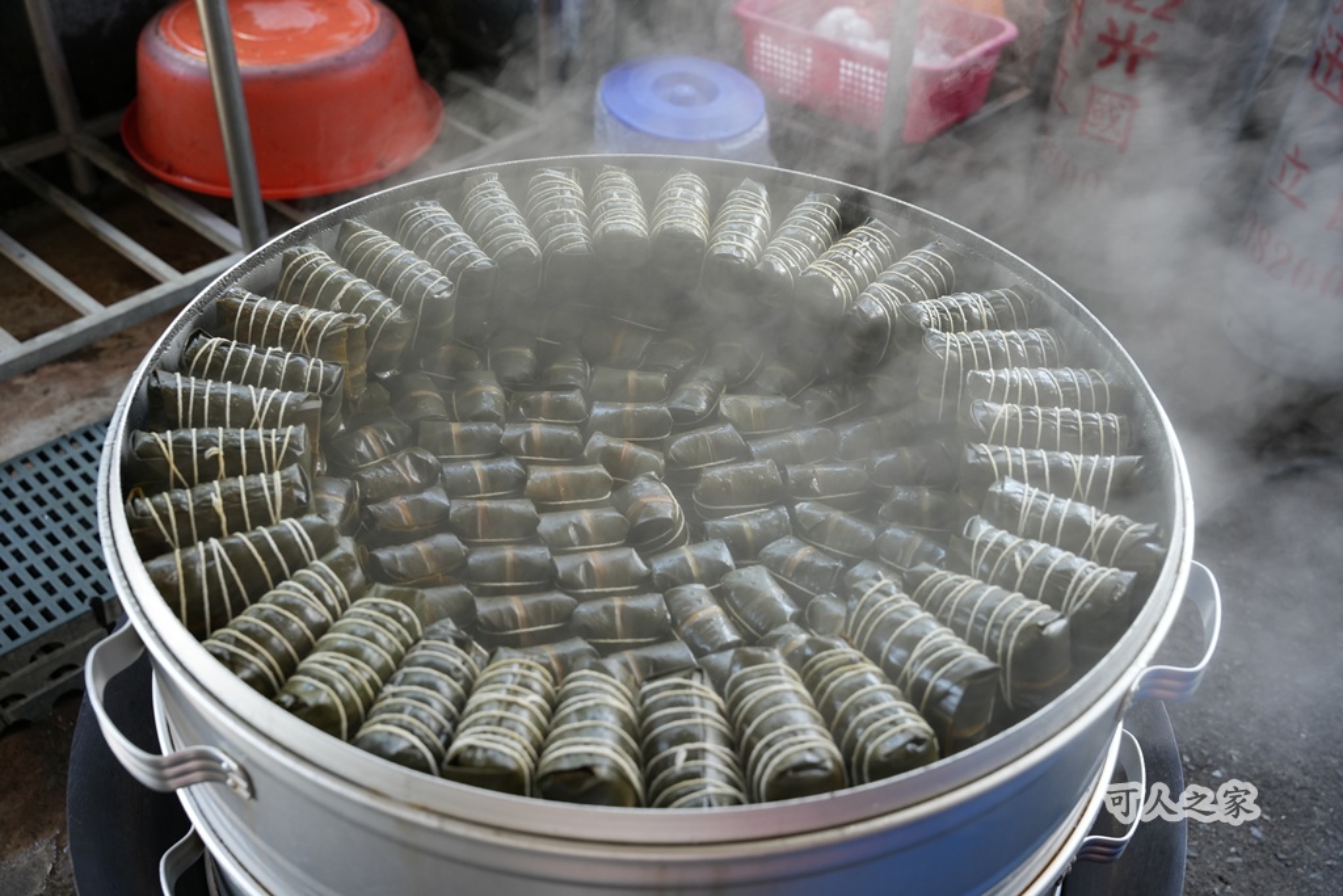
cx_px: 672
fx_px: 1369
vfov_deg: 36.2
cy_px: 448
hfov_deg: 52.2
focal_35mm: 37
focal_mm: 36.7
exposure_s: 1/125
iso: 1000
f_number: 5
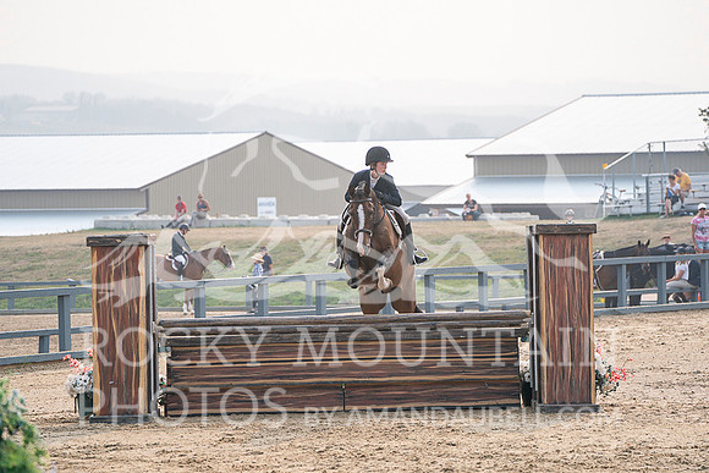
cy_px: 236
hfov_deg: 9.8
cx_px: 354
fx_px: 4117
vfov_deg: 6.6
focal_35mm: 209
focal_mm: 209
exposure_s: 1/1000
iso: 500
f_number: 5.6
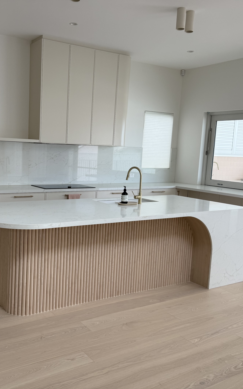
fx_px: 360
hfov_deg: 36.6
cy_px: 195
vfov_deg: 56.7
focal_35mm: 34
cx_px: 69
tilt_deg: -7.3
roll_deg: -2.2
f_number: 1.78
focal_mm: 6.76
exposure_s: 1/194
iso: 64
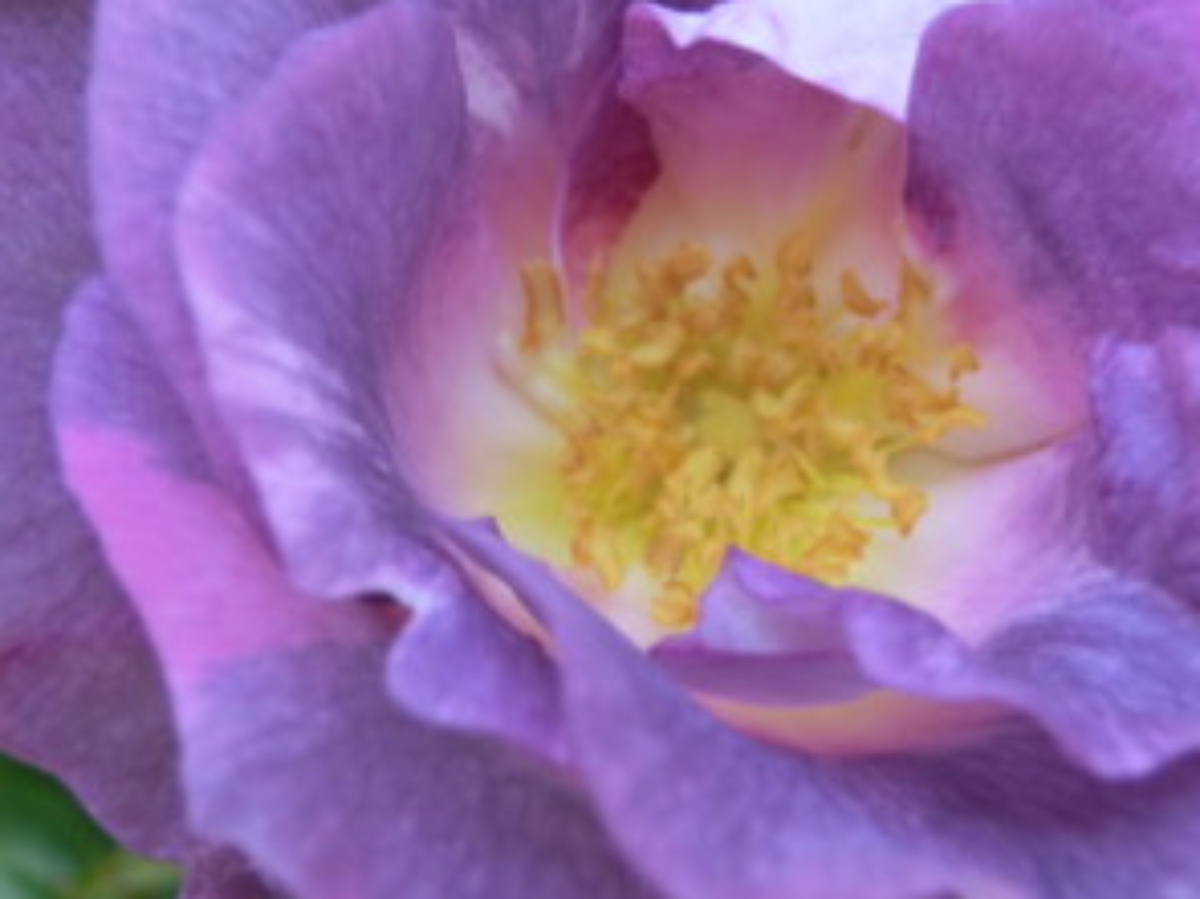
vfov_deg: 25.6
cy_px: 443
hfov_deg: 33.8
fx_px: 1975
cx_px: 614
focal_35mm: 57
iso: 80
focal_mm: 7.38
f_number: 4
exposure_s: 1/100
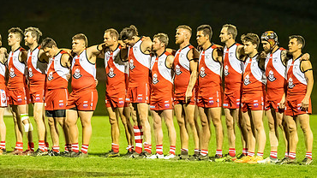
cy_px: 89
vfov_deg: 3.1
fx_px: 3311
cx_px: 63
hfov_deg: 5.5
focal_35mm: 394
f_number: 2.8
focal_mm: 210
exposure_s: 1/1000
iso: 10000
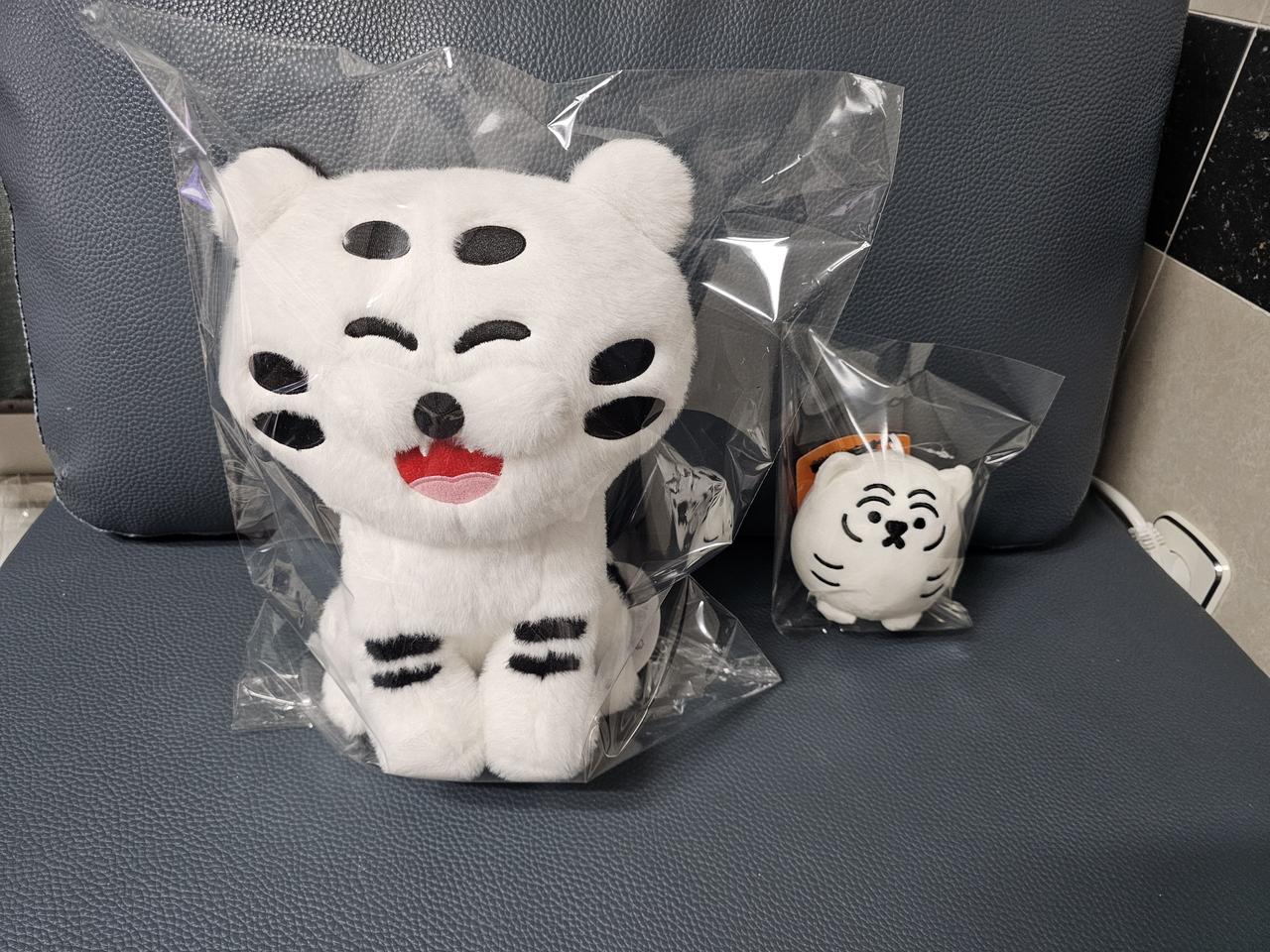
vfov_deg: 58.9
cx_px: 635
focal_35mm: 23
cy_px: 476
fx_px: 844
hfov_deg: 73.9
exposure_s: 1/120
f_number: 1.7
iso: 400
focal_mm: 6.3
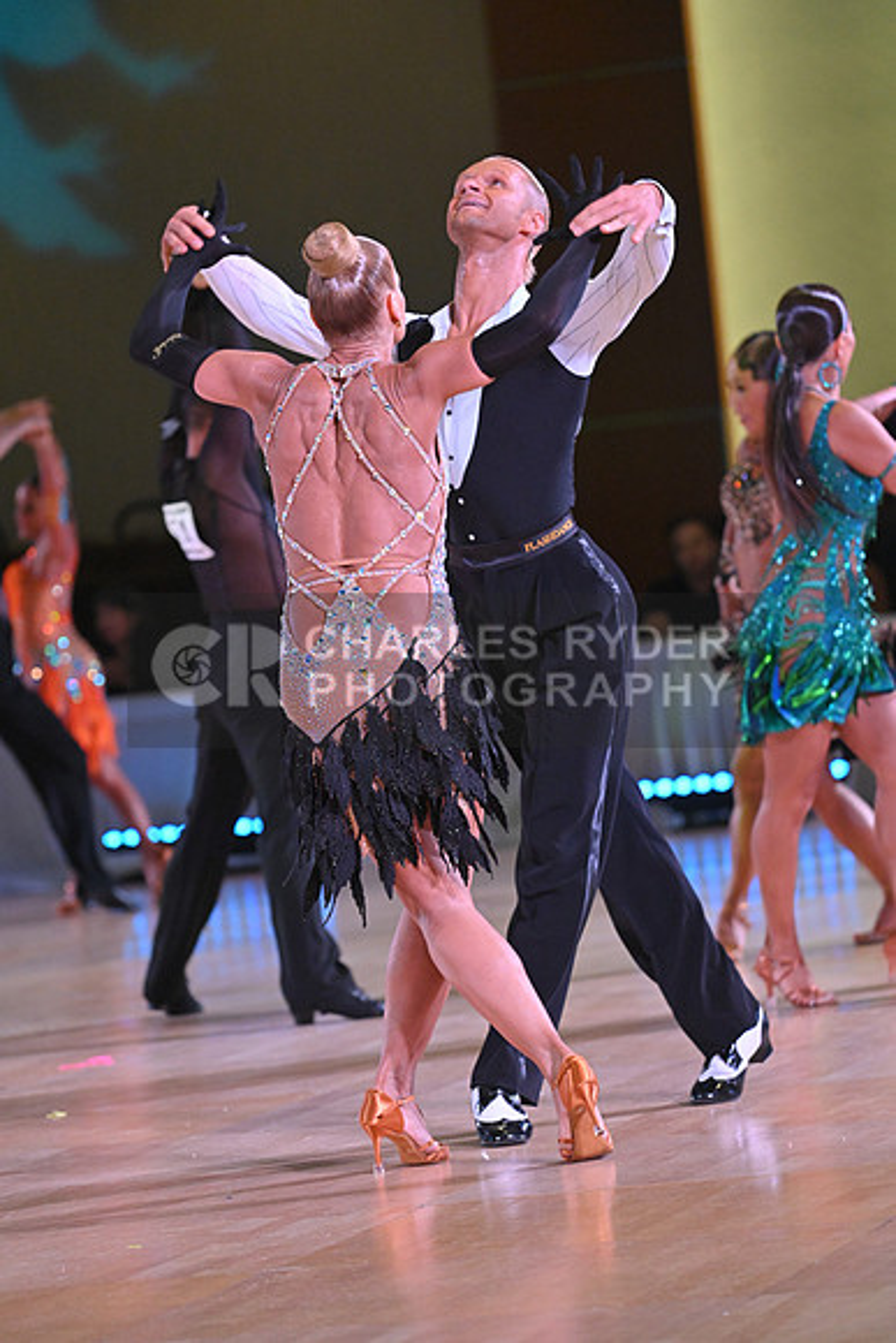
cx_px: 448
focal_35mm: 190
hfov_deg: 7.2
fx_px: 7089
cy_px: 672
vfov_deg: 10.8
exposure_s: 1/400
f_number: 5
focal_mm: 190
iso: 4000
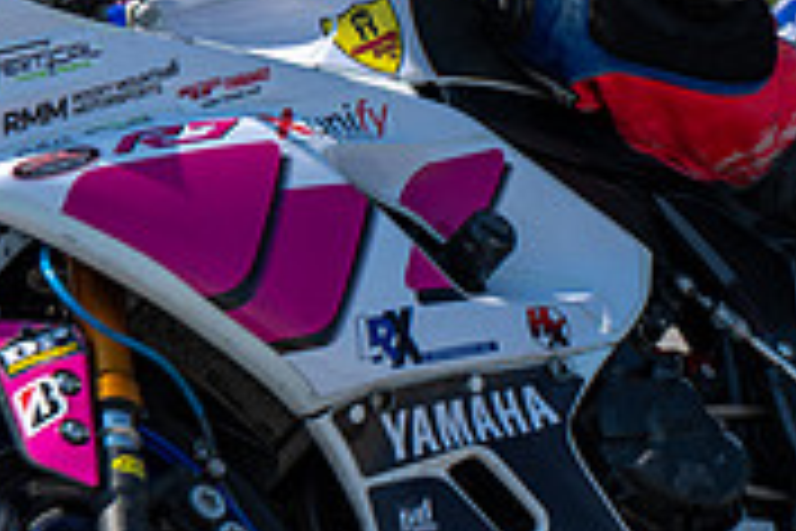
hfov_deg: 2.5
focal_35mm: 820
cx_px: 337
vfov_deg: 1.7
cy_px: 151
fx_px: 18130
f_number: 11
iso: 100
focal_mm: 250
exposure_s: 1/200
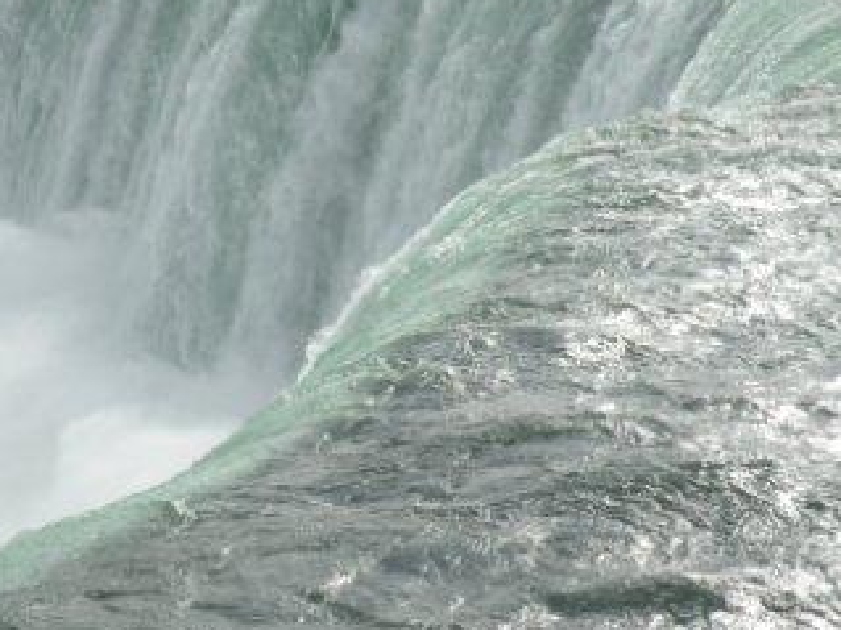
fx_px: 2283
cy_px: 203
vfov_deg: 15.7
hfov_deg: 20.8
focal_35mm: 94
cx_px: 316
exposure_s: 1/303
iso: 64
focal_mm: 11.9
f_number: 7.1
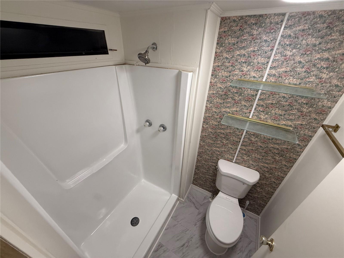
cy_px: 129
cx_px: 172
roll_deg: -2.3
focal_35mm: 14
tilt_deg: -30.4
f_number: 2.2
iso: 200
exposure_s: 1/120
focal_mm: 2.22
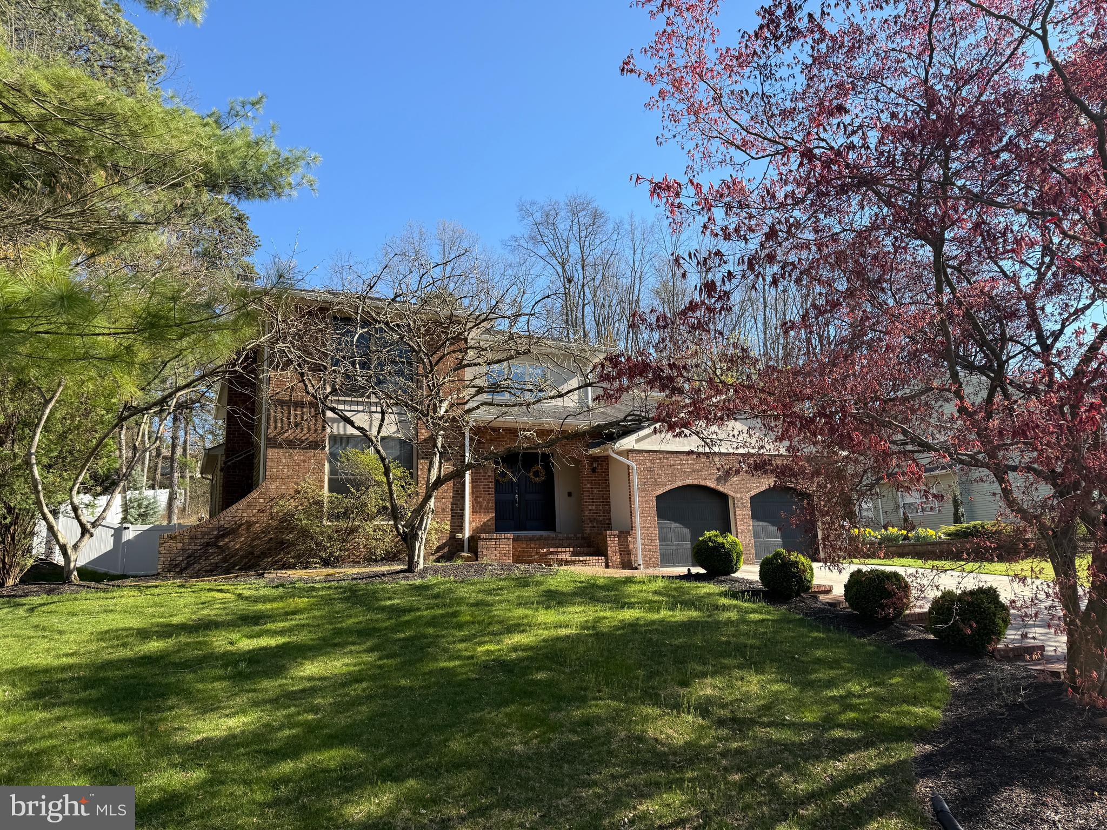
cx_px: 554
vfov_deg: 56.8
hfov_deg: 71.6
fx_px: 768
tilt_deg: +10.4
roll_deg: +2.6
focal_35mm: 24
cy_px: 415
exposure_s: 1/1812
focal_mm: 6.76
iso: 80
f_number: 1.78
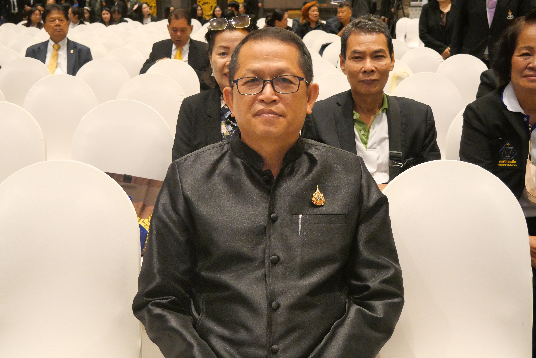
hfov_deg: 43.6
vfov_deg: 29.9
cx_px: 268
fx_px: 670
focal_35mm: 45
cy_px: 179
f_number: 4.2
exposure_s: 1/100
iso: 4000
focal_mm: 22
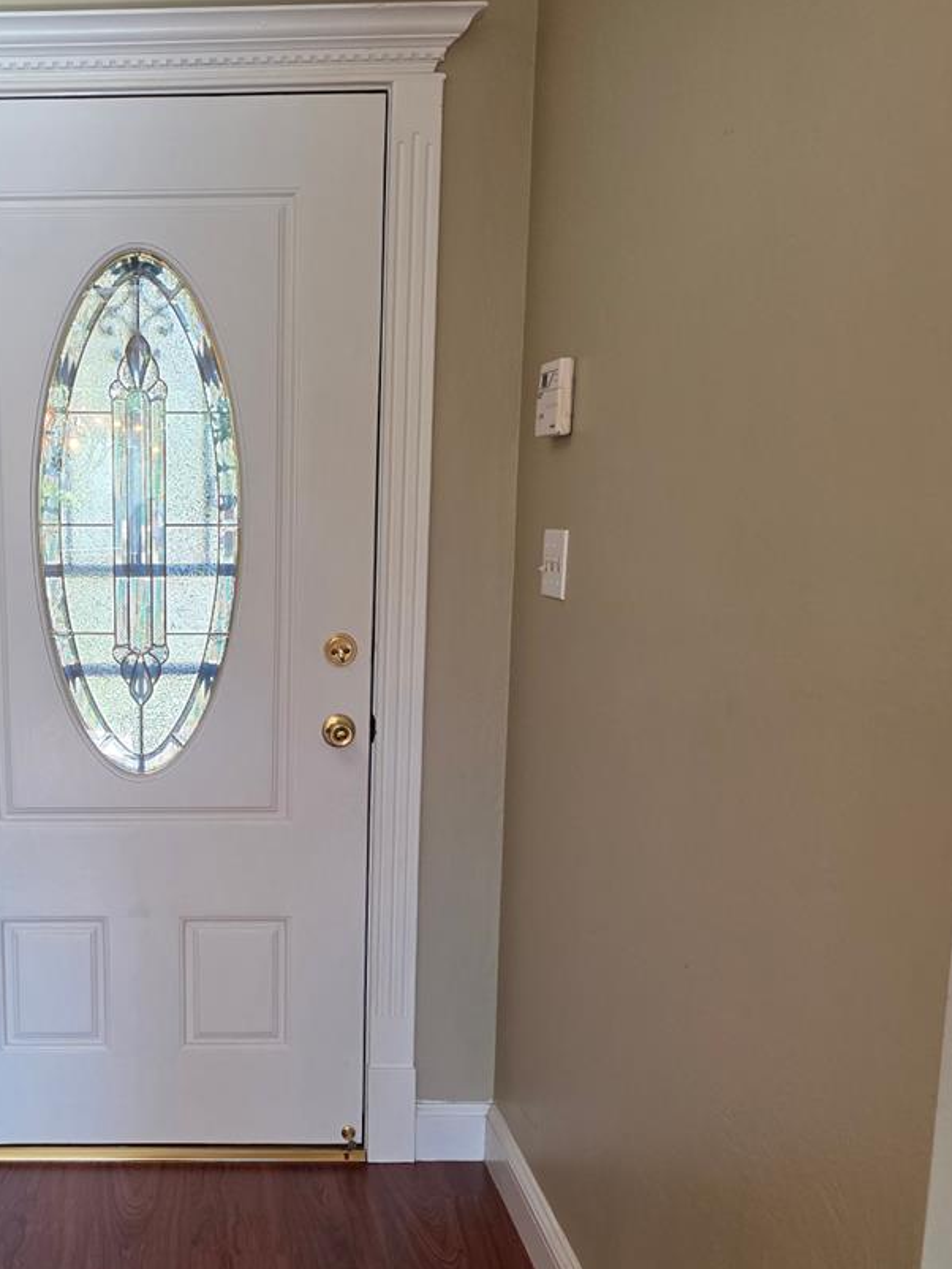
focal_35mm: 43
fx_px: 1576
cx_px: 170
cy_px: 851
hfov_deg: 32.5
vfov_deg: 43.2
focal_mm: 6.3
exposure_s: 1/120
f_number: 1.7
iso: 200
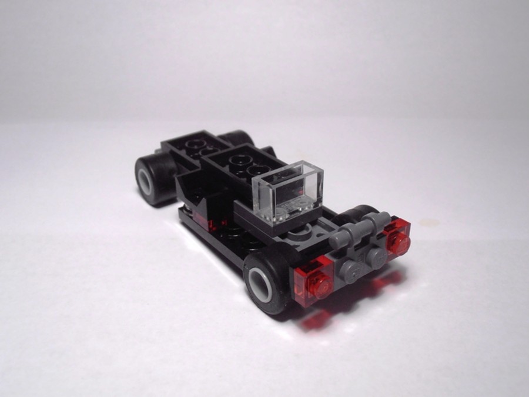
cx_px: 264
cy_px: 198
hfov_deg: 50.1
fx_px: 565
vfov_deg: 38.7
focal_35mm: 37
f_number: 3.9
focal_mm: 6.61
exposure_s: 1/50
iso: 80
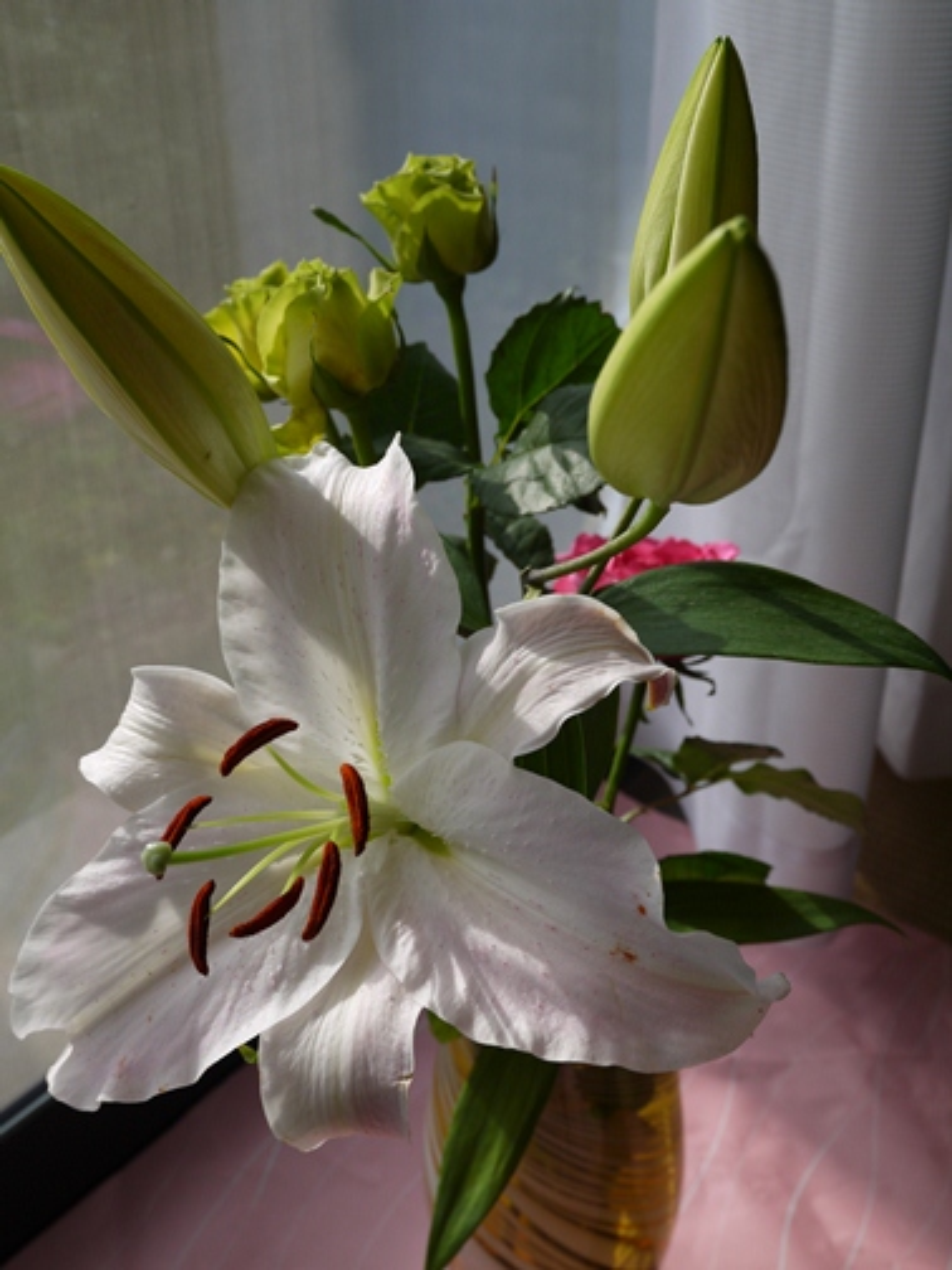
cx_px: 476
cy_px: 635
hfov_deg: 37.7
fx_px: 1393
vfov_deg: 49.0
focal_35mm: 38
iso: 160
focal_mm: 19
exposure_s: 1/250
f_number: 6.3
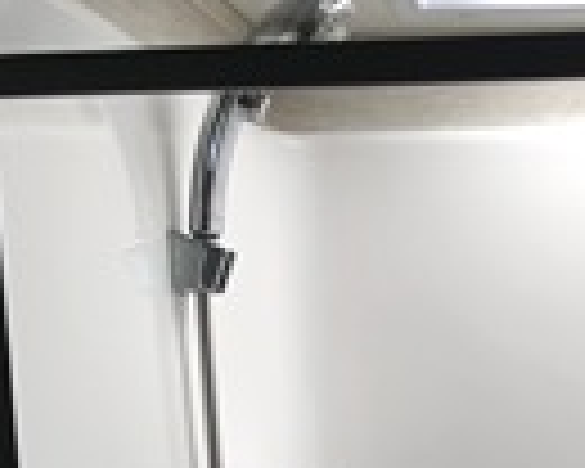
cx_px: 522
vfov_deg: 15.3
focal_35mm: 84
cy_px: 891
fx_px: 1454
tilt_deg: -17.2
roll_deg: -1.2
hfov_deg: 22.2
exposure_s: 1/120
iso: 25
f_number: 1.8
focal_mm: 4
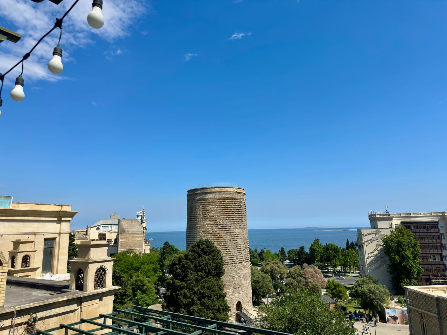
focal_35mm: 24
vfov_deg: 56.8
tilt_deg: +10.6
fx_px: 310
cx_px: 224
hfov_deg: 71.6
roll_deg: +1.8
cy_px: 168
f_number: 1.78
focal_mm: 6.86
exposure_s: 1/6849
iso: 80
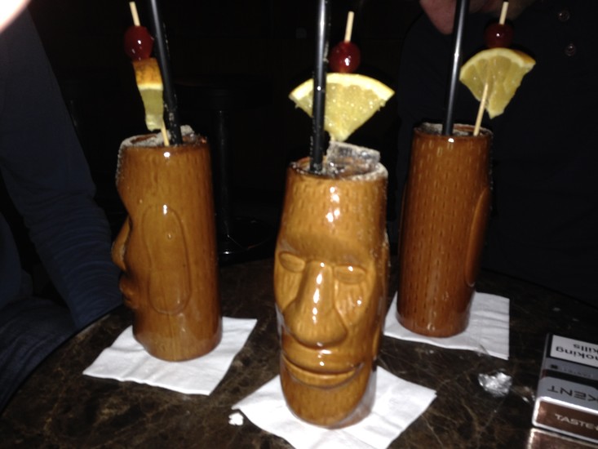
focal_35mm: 33
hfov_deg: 55.3
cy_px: 224
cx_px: 299
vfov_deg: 43.0
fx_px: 570
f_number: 2.4
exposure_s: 1/16
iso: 64
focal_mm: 4.12
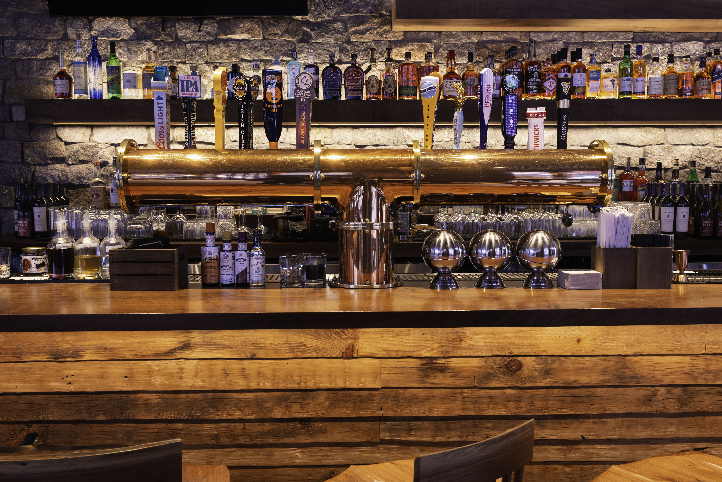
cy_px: 241
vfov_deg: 38.9
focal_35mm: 34
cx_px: 361
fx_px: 682
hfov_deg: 55.8
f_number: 10
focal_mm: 34
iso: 100
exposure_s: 1
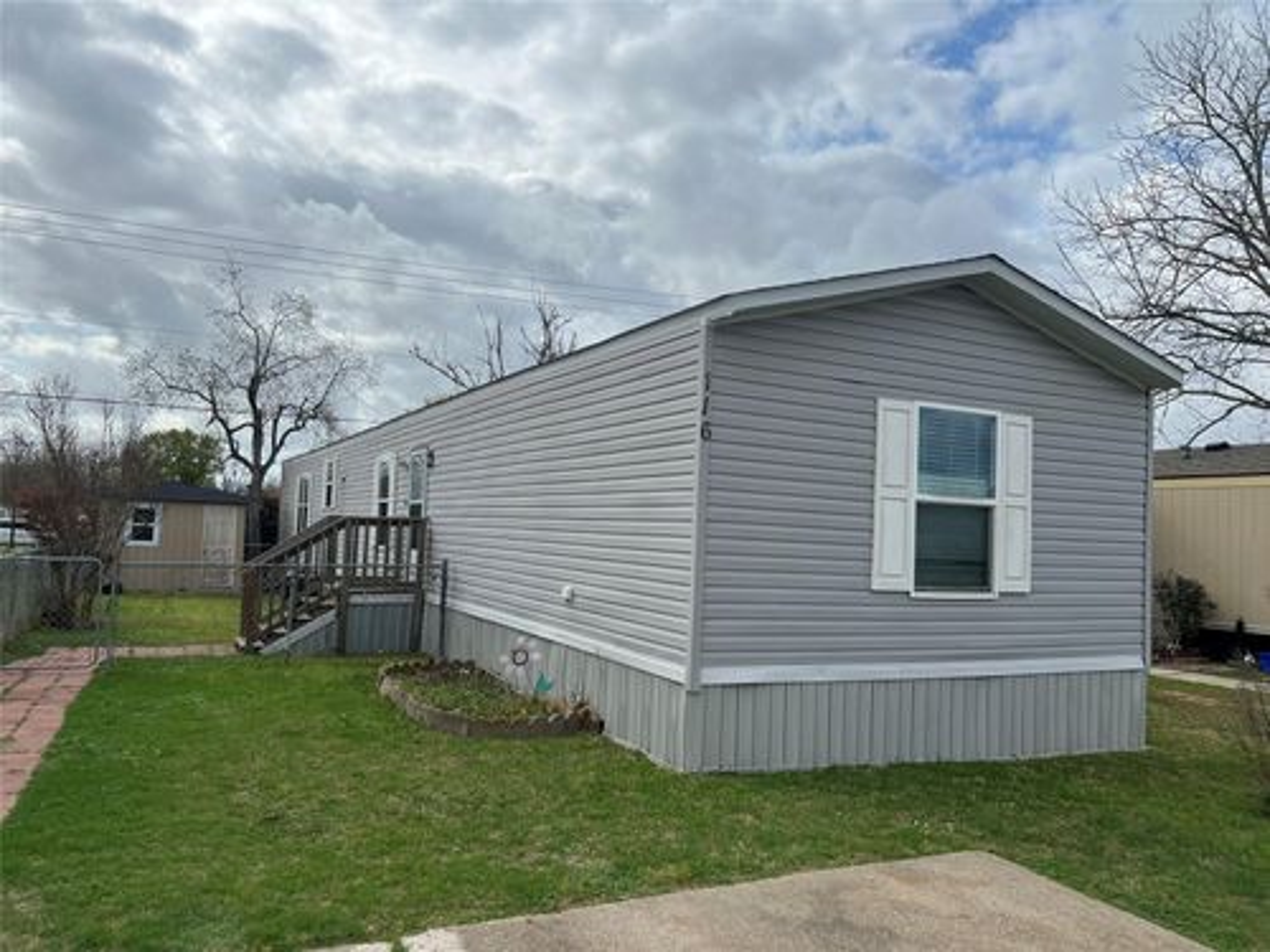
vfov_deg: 53.1
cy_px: 476
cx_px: 635
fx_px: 954
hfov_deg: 67.3
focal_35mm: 26
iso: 50
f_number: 1.5
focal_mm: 5.7
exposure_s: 1/6211
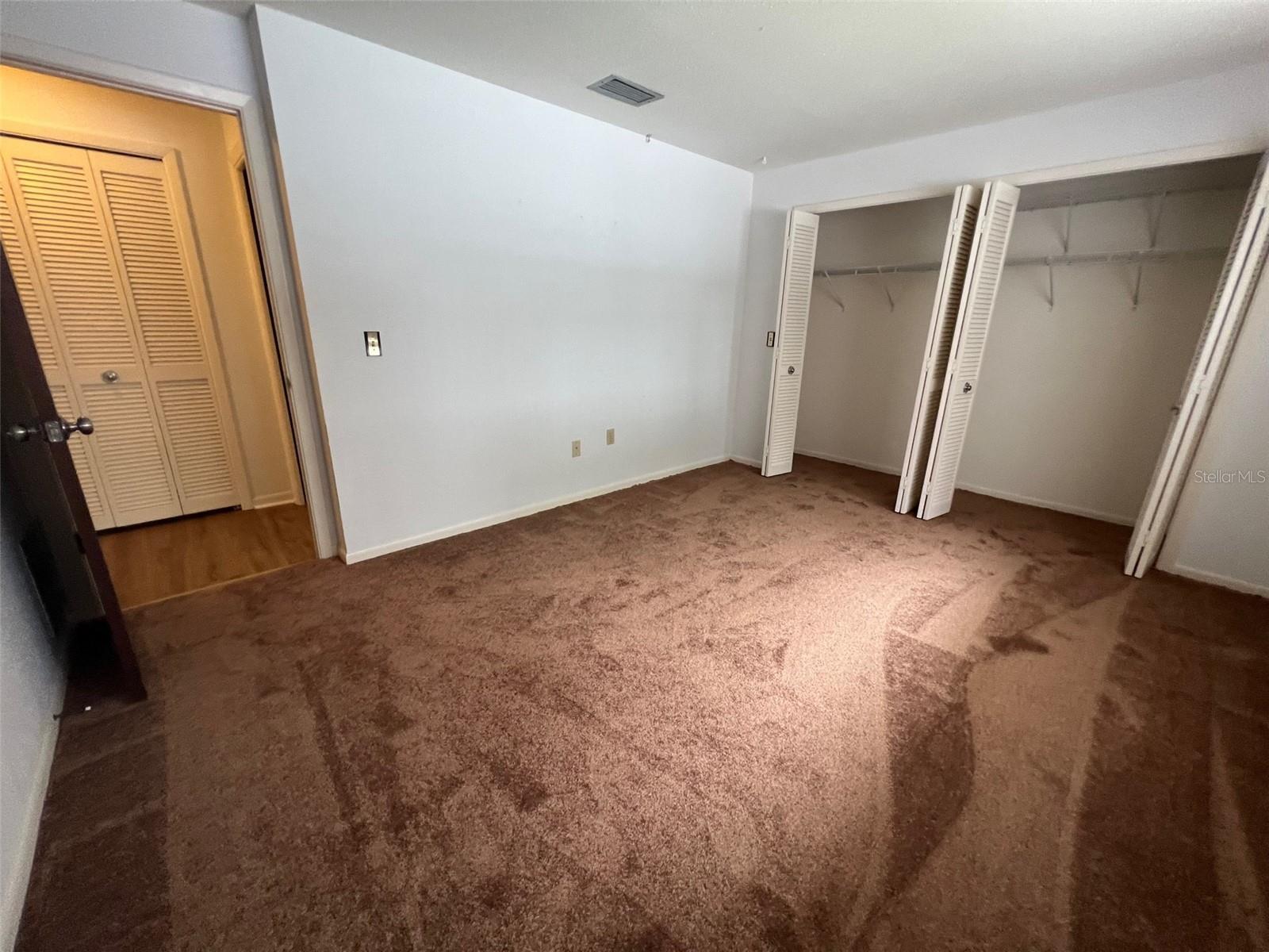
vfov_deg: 89.9
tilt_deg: -17.9
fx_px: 477
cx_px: 634
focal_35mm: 13
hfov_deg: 106.2
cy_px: 476
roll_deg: -1.5
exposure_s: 1/75
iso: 250
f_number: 1.8
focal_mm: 1.57
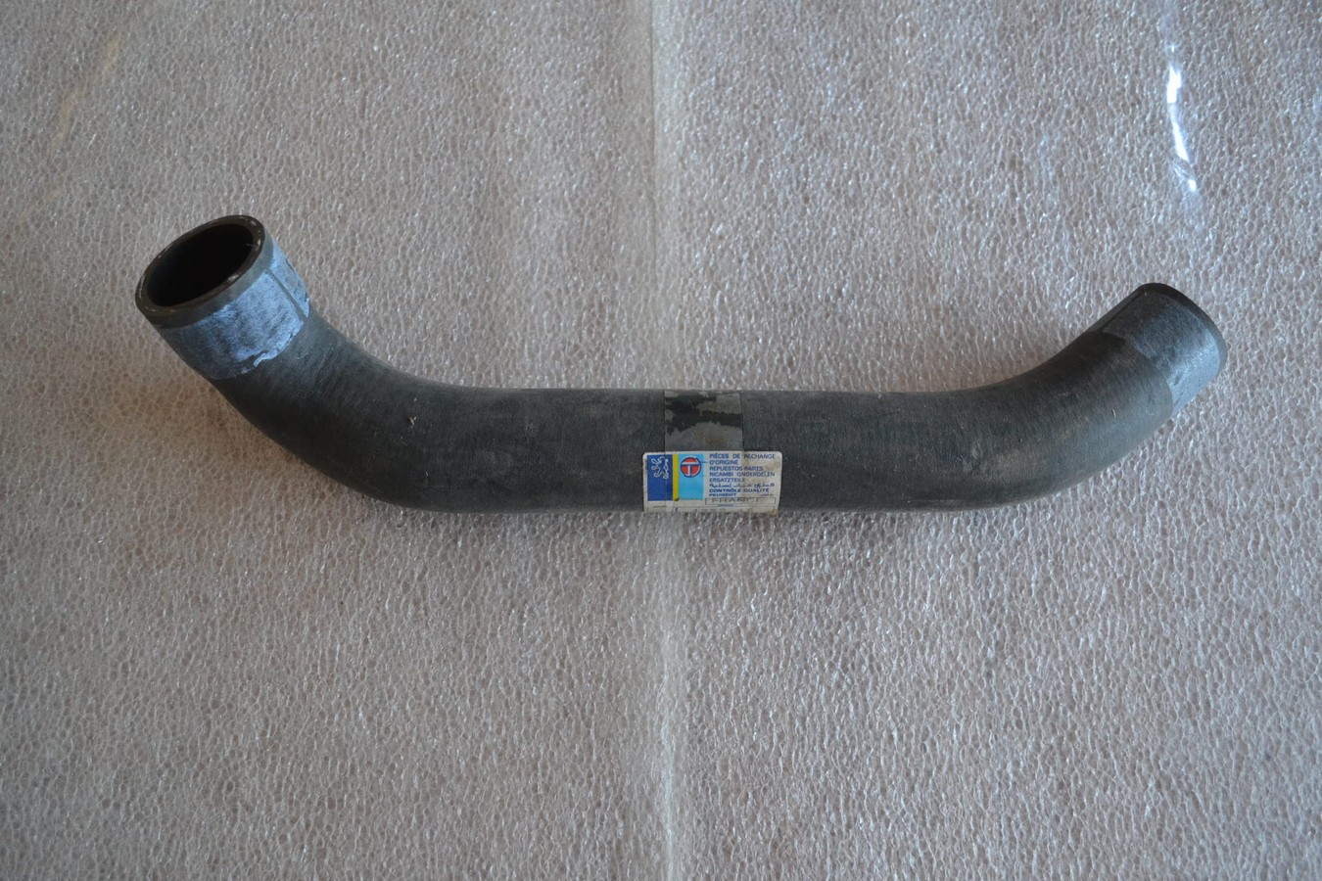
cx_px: 661
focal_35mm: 30
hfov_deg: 61.9
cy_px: 440
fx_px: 1102
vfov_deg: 43.6
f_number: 3.8
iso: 1250
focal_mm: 20
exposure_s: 1/60
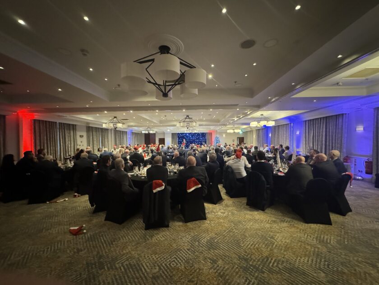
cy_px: 142
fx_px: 153
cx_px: 190
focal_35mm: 14
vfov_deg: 85.7
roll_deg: +0.9
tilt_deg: -1.3
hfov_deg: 102.1
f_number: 2.2
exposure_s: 1/50
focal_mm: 2.22
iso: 1250
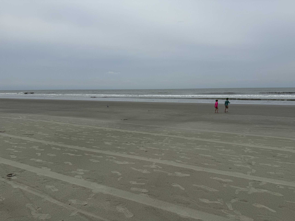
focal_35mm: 24
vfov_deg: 56.8
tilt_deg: -6.1
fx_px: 205
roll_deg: +0.9
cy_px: 110
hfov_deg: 71.6
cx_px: 148
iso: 80
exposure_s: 1/6711
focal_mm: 6.76
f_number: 1.78
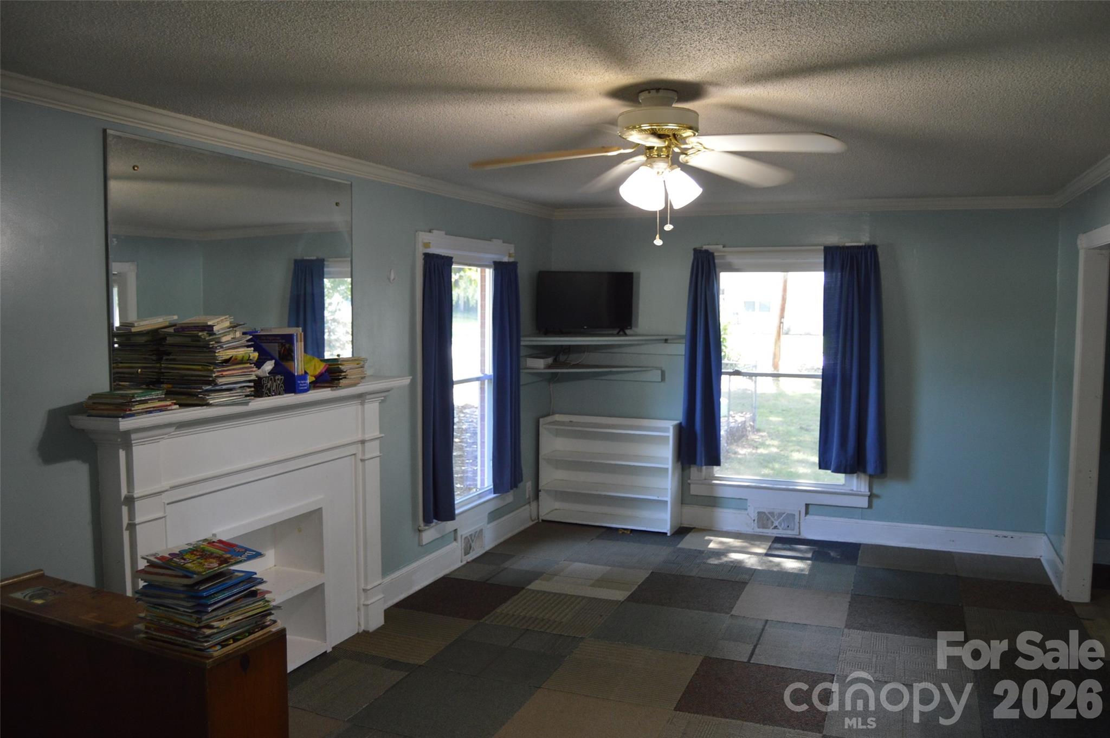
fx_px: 832
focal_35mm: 27
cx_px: 555
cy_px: 369
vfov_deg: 47.8
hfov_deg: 67.4
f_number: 3.5
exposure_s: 1/60
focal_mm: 18
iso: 560
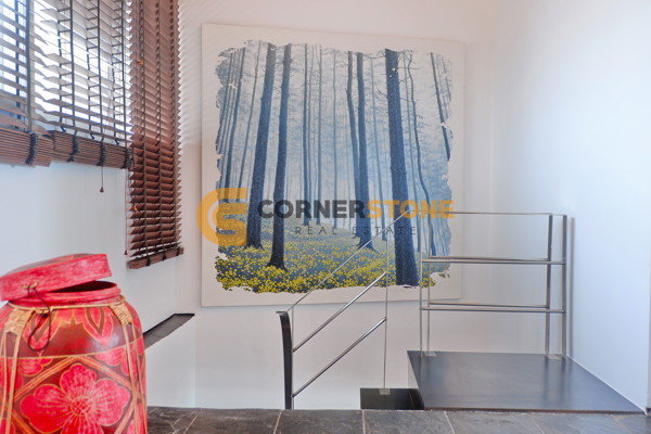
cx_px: 326
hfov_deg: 58.7
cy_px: 217
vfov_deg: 41.1
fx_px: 579
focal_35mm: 32
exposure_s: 1/34
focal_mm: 21.1
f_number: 4
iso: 250
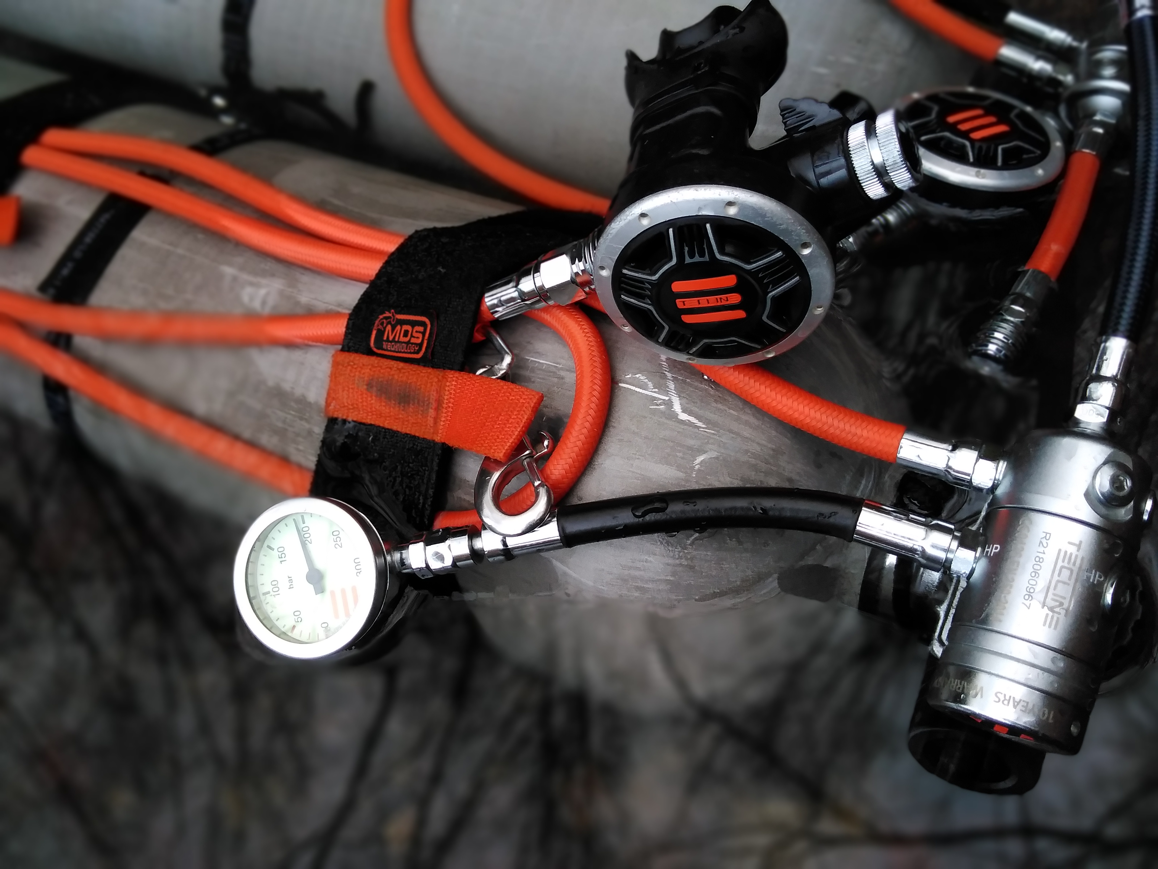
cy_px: 434
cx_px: 579
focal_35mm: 26
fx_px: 870
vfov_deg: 53.1
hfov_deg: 67.3
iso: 135
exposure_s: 1/100
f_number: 4
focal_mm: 3.63
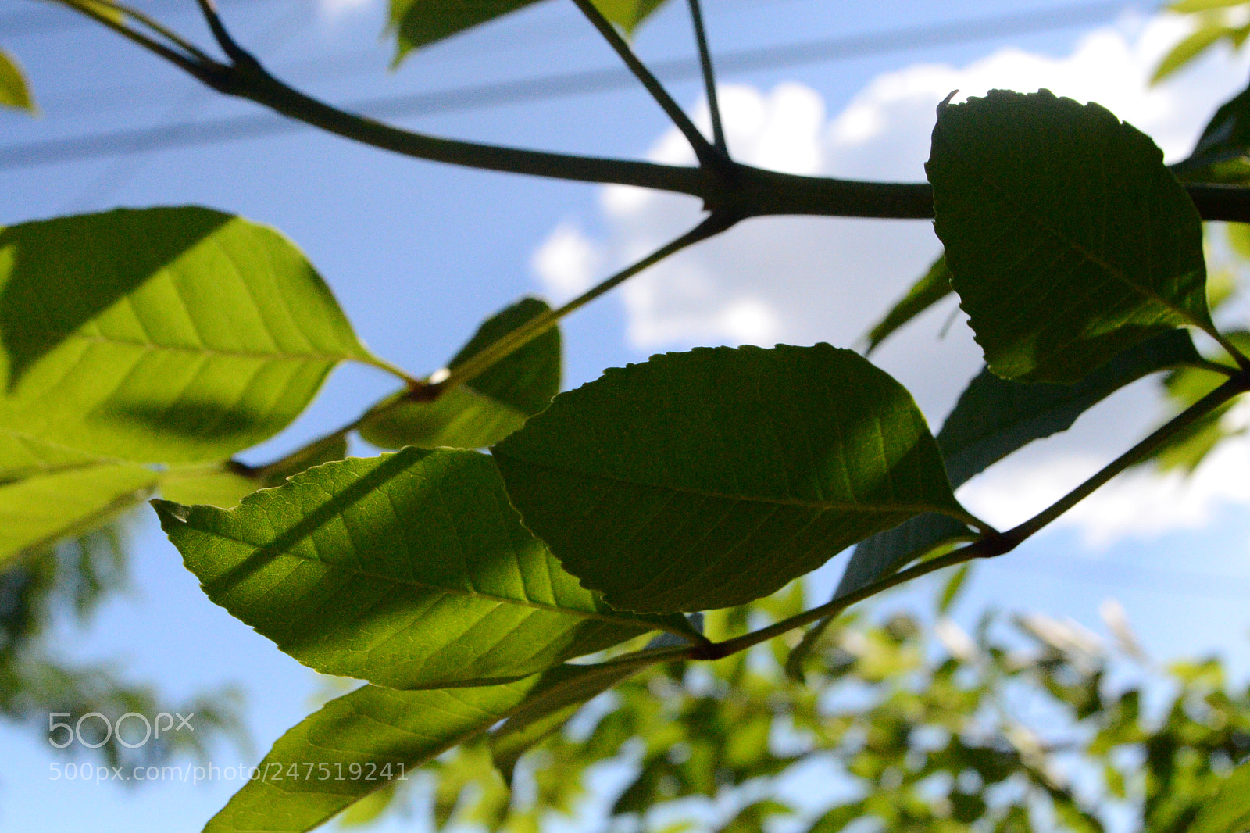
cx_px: 625
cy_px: 416
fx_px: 1822
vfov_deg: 25.7
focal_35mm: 52
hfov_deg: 37.9
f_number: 11
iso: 3200
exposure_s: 1/4000
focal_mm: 35
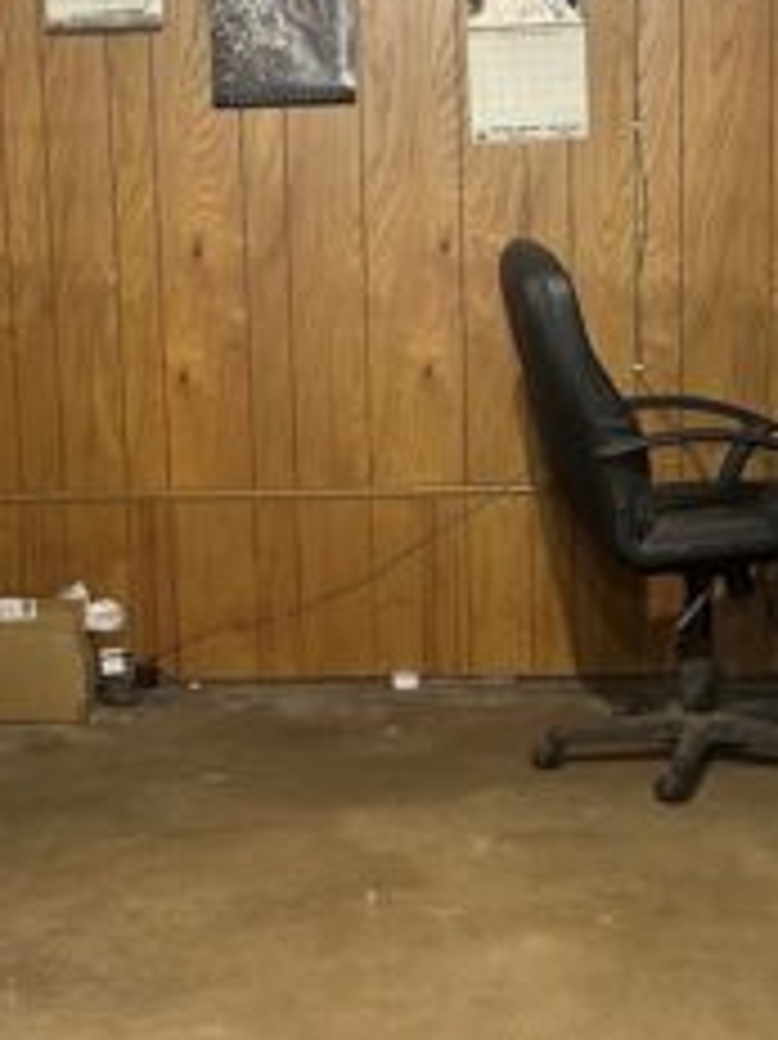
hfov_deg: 17.8
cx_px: 378
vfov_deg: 23.6
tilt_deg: -10.6
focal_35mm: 83
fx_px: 2490
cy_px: 509
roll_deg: +2.4
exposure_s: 1/60
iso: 250
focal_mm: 6.86
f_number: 1.78
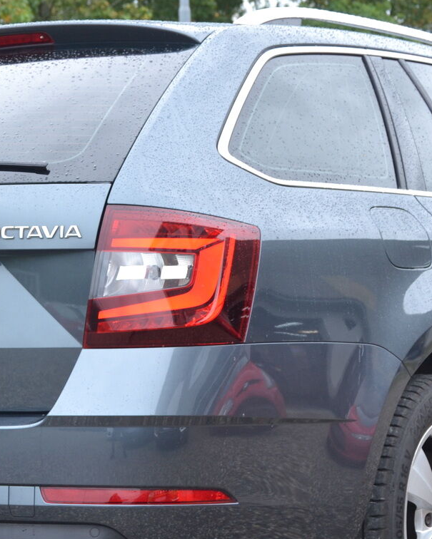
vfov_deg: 20.5
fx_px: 1486
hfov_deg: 16.5
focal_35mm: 93
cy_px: 358
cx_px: 195
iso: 180
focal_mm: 26
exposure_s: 1/125
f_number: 5.6
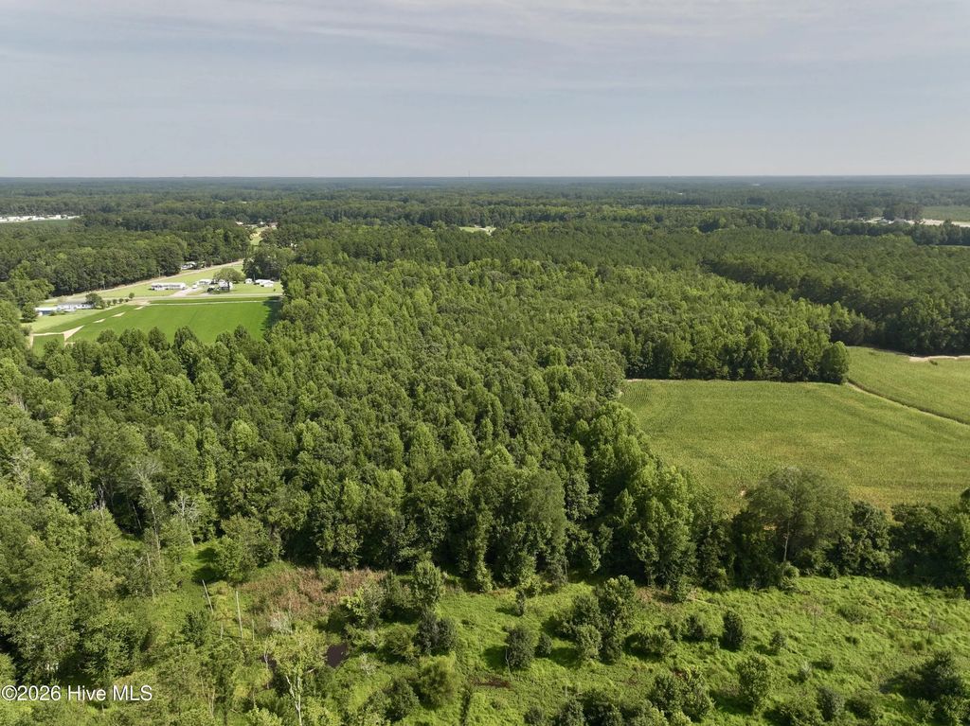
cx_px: 485
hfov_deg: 71.6
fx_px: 672
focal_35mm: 24
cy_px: 363
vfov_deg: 56.8
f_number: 2.8
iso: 100
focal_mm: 12.29
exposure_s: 1/160
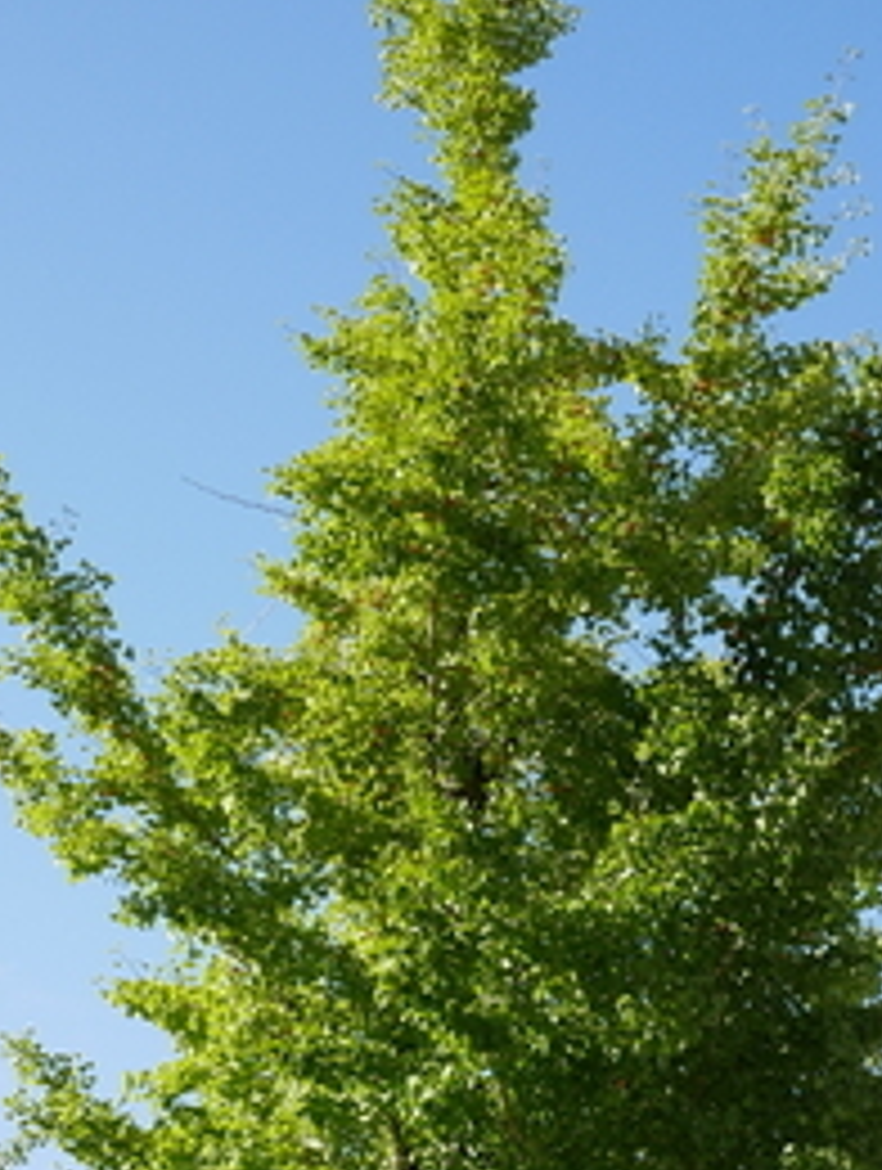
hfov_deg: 17.8
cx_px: 425
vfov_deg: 22.5
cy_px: 1192
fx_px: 2811
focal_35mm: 83
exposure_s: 1/320
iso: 200
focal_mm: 18
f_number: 7.1
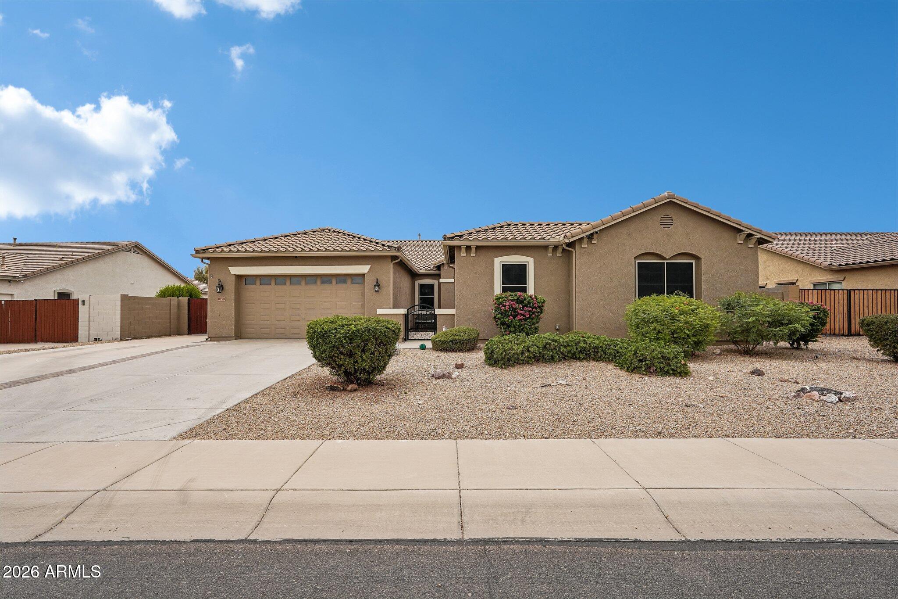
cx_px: 449
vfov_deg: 72.0
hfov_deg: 95.0
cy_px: 300
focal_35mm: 16
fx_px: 412
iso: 400
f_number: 8
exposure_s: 1/1600
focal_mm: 16.5
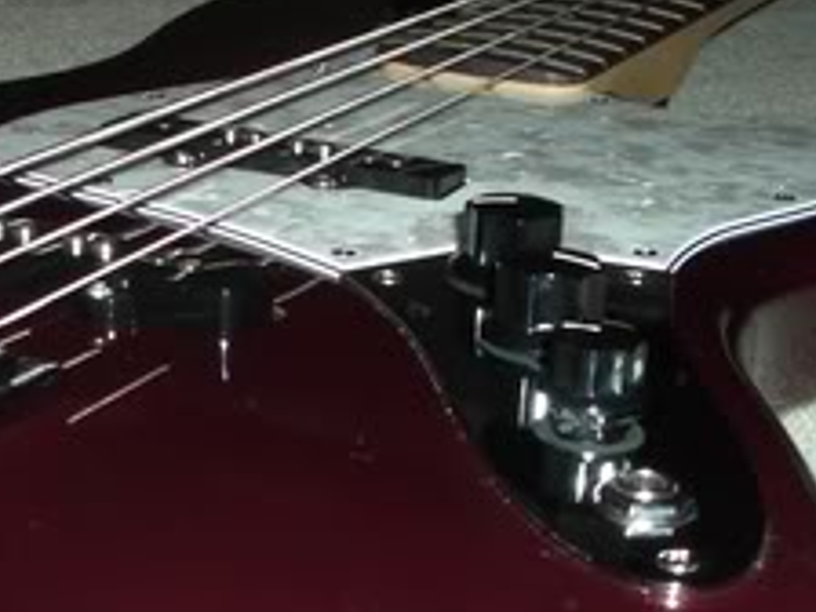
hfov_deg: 24.1
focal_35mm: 80
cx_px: 175
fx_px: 1886
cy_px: 444
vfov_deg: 18.3
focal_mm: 5.8
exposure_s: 1/60
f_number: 4.3
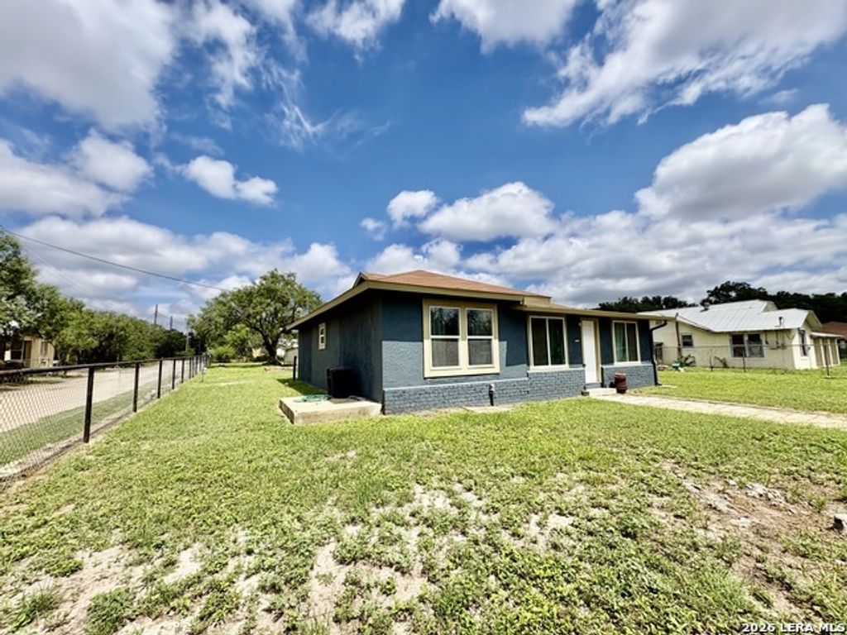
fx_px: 343
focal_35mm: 14
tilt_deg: +5.7
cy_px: 318
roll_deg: +0.9
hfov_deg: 102.1
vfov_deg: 85.7
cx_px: 424
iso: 40
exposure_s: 1/2874
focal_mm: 2.22
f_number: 2.2
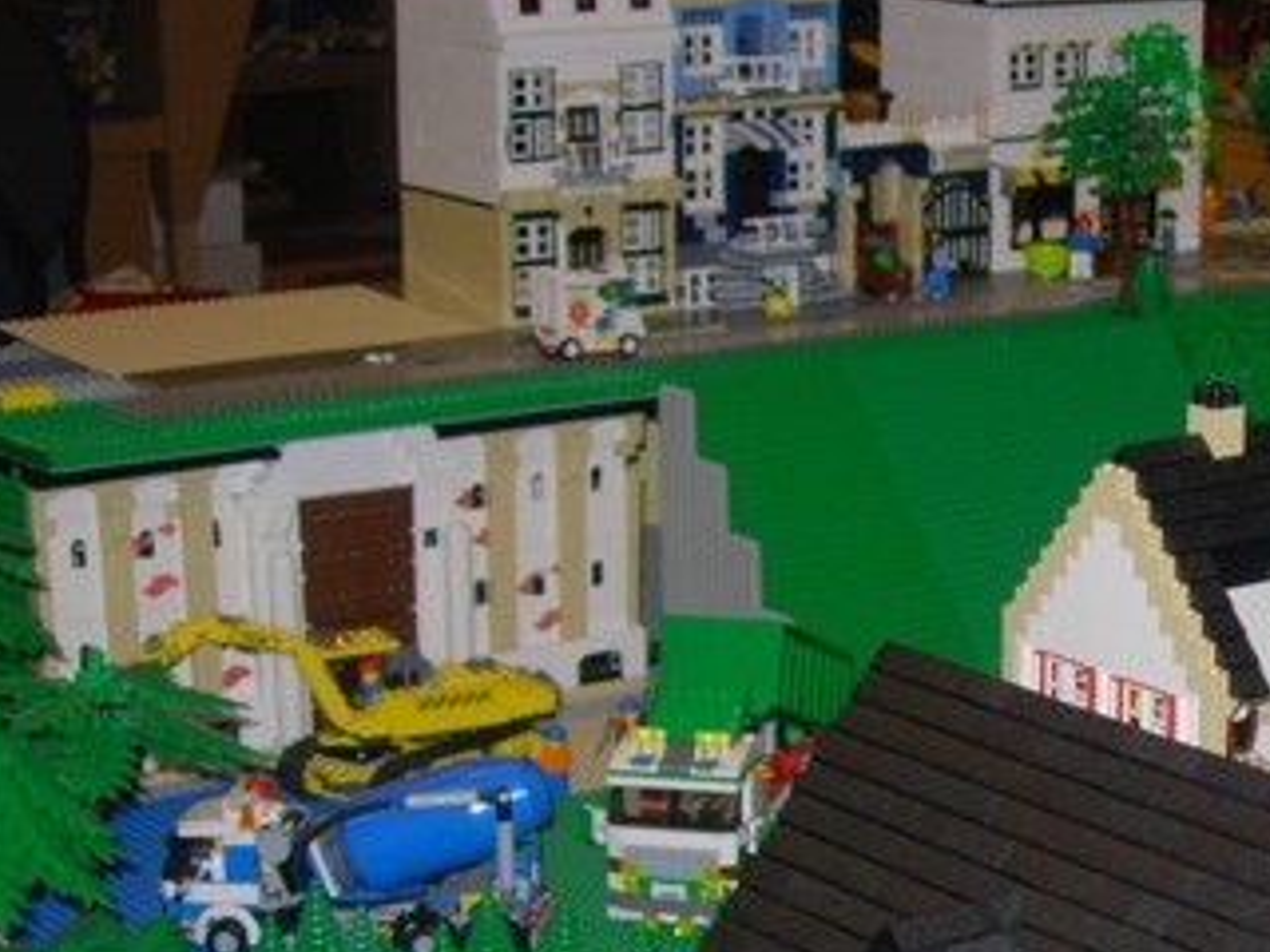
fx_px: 3485
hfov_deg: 19.5
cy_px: 892
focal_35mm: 95
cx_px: 1492
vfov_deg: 15.3
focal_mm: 7.8
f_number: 2.8
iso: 79
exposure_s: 1/64
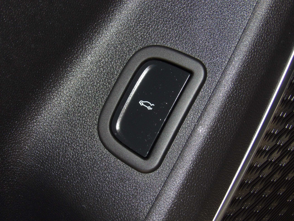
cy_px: 110
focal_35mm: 121
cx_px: 147
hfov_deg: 16.3
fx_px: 1028
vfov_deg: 12.2
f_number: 4.2
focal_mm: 21.7
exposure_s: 1/100
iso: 200
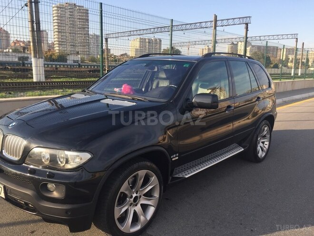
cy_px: 118
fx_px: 263
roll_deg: -2.1
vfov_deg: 48.2
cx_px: 157
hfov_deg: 61.7
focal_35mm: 29
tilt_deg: -12.3
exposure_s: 1/732
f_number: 2.2
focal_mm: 4.15
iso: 32
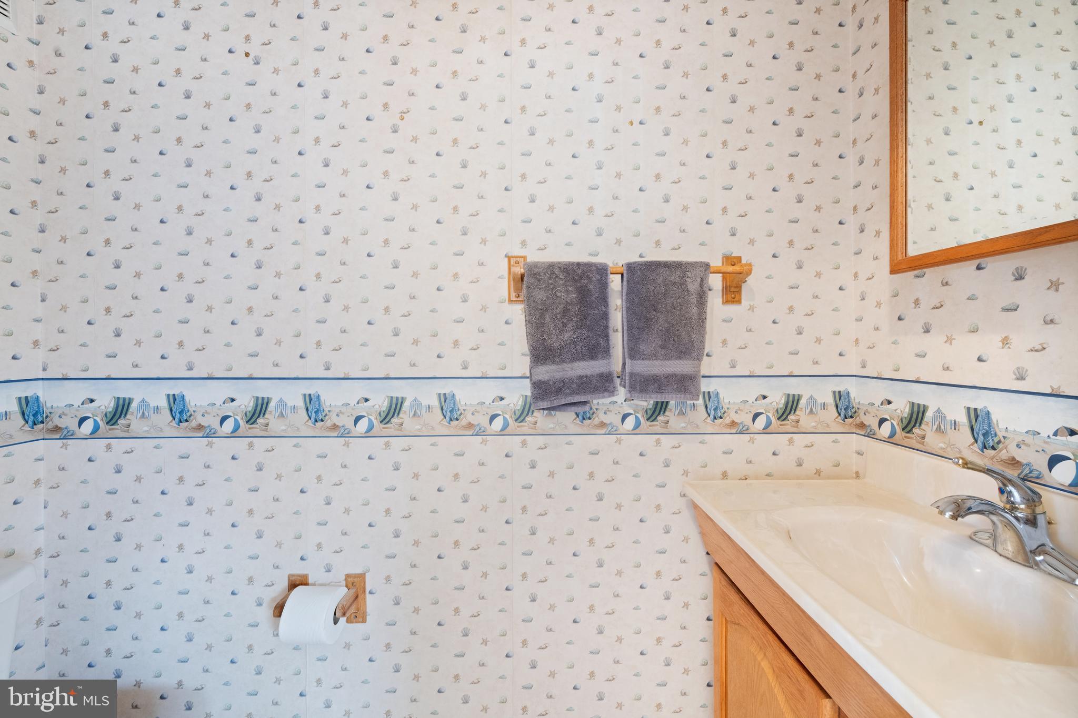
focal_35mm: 14
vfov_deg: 81.2
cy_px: 359
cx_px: 539
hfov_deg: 104.3
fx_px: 419
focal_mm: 14
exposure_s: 1.3
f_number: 10
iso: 500
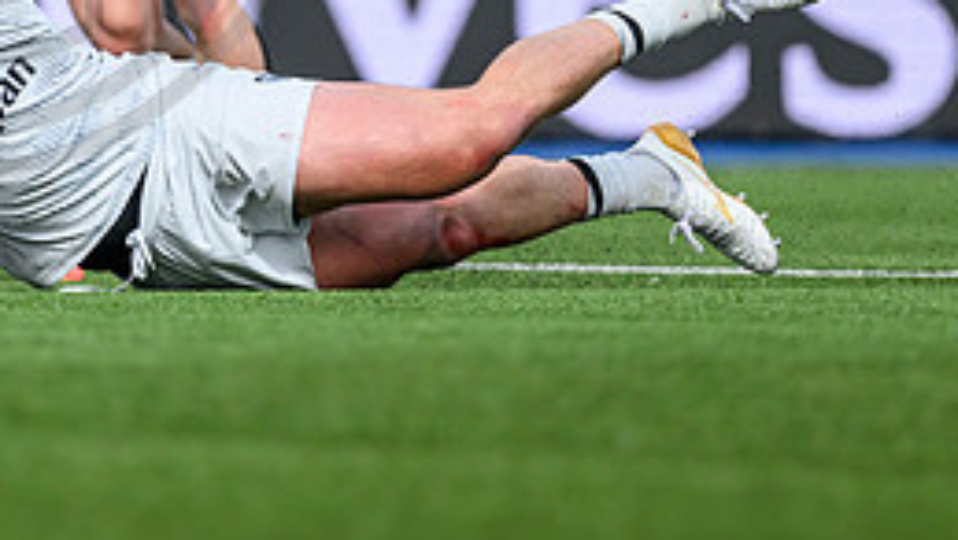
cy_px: -90
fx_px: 32252
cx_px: -226
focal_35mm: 1269
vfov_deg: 1.0
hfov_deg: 1.7
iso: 500
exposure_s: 1/2500
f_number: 4
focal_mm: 400
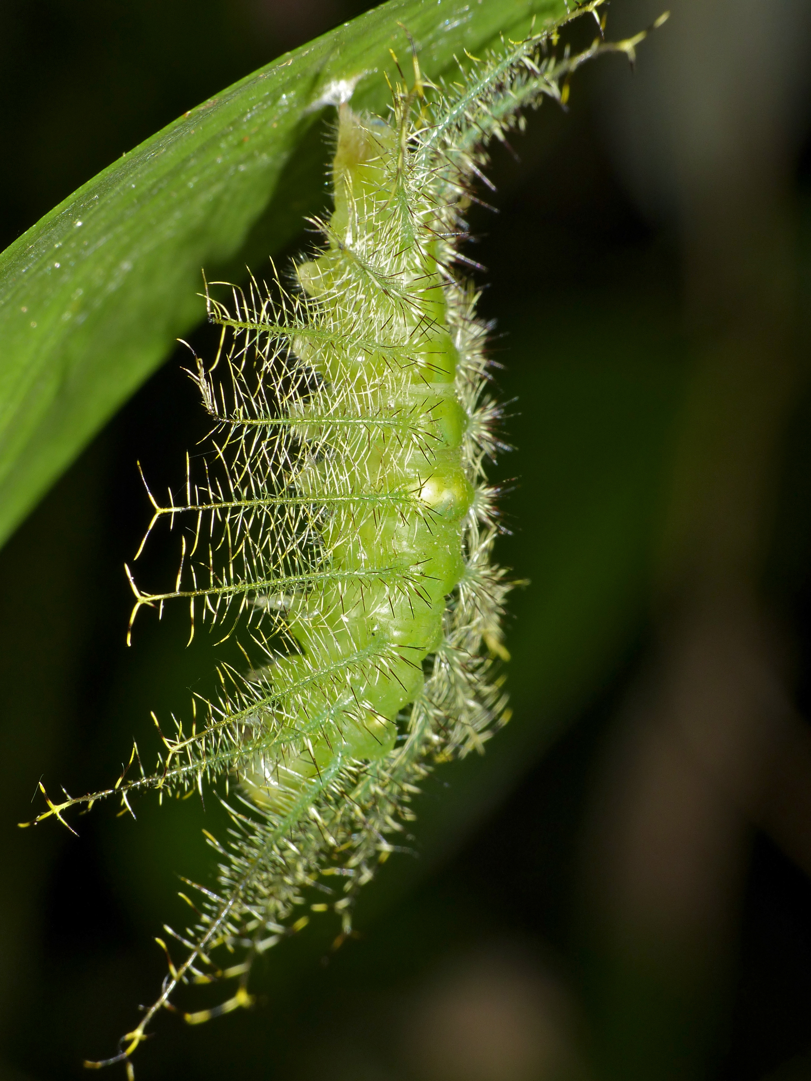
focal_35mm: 94
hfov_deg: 15.7
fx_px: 2936
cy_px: 540
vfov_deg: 20.9
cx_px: 406
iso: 100
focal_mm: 16.9
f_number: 5
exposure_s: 1/2000
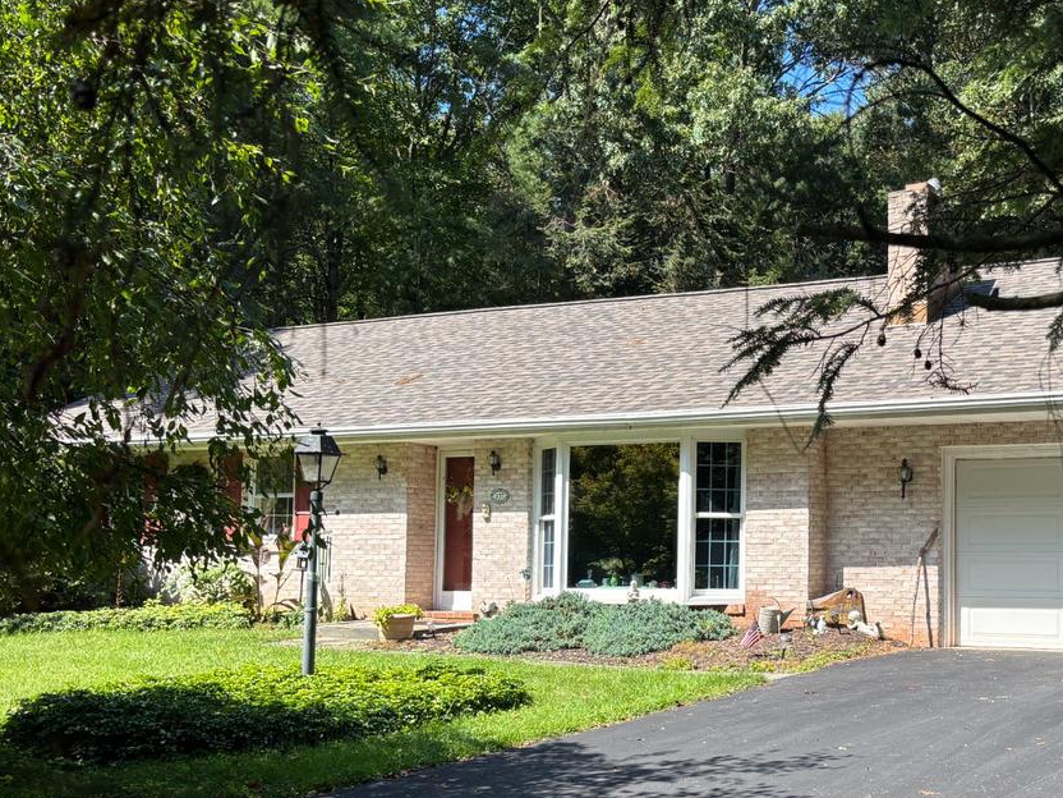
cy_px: 482
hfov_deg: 40.5
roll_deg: -0.4
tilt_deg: +2.7
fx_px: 1382
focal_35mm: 45
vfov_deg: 32.1
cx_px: 841
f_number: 1.6
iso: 50
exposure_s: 1/1047
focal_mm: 5.96
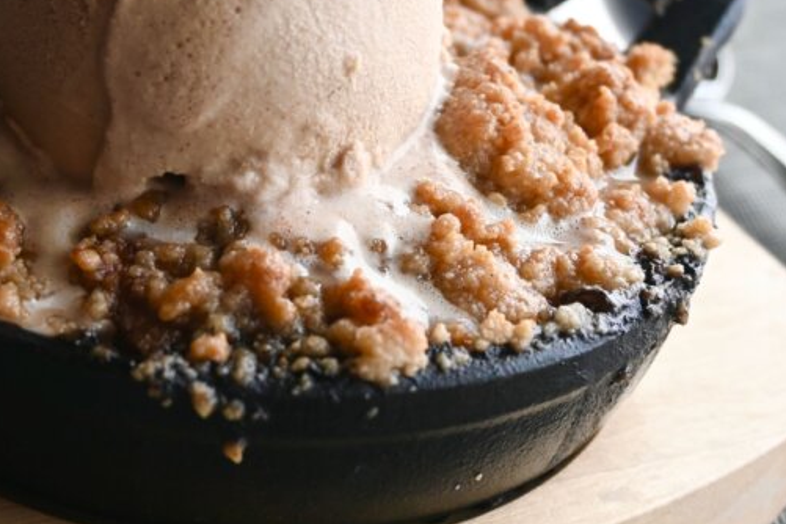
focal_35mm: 81
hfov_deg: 25.0
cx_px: 254
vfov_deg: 16.9
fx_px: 1764
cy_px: 202
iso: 320
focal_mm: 22.5
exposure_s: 1/250
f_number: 4
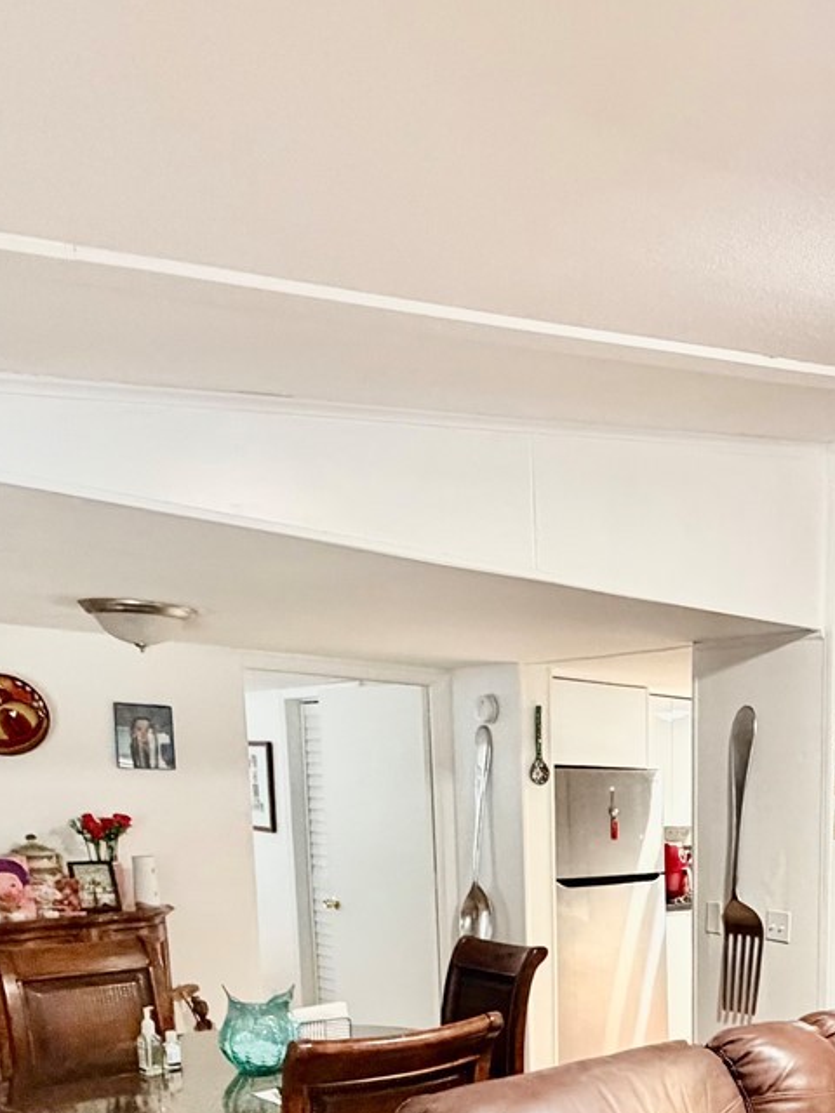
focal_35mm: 35
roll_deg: -1.0
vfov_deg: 48.0
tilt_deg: -8.8
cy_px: 972
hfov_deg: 36.4
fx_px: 1126
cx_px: 842
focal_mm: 2.22
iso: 800
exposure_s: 1/60
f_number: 2.2
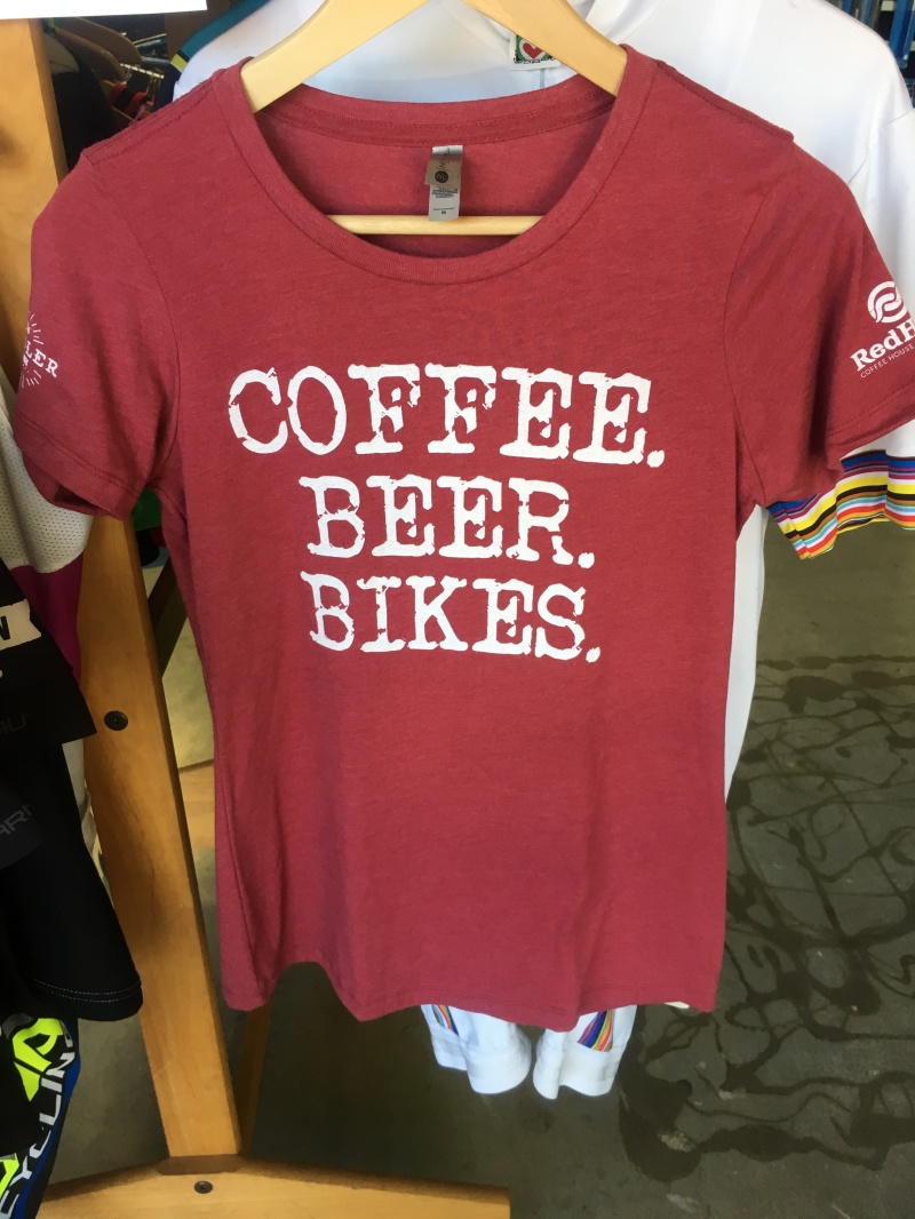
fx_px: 1022
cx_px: 458
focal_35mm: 29
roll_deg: +1.5
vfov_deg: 61.6
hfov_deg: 48.2
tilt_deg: -27.4
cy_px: 610
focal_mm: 4.15
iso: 32
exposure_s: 1/30
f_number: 2.2
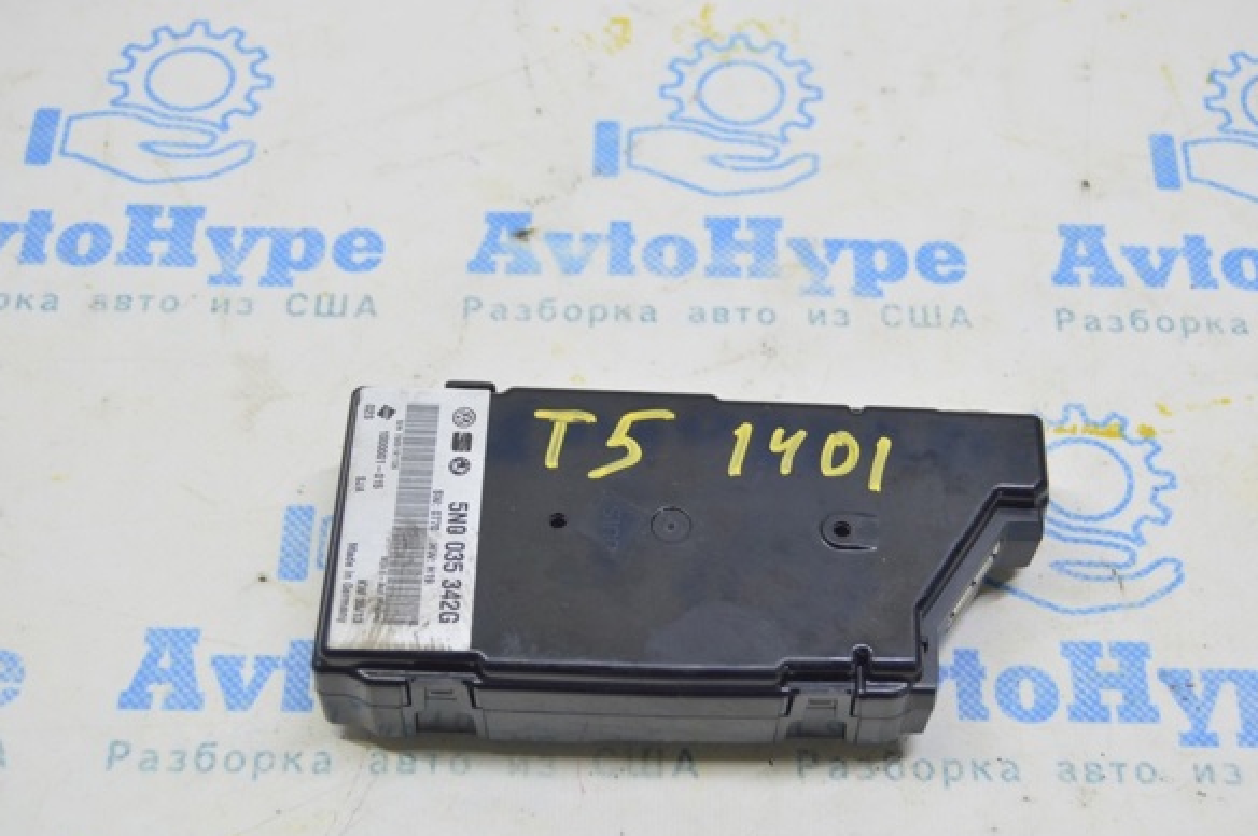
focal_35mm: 58
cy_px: 456
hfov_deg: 34.8
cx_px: 672
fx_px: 2009
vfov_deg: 23.5
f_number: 5.6
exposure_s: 1/20
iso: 400
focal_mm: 35
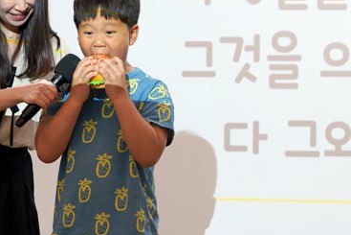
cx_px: 62
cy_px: 95
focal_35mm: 490
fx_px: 4779
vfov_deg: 2.8
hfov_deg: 4.2
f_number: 4
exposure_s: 1/250
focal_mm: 200
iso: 500
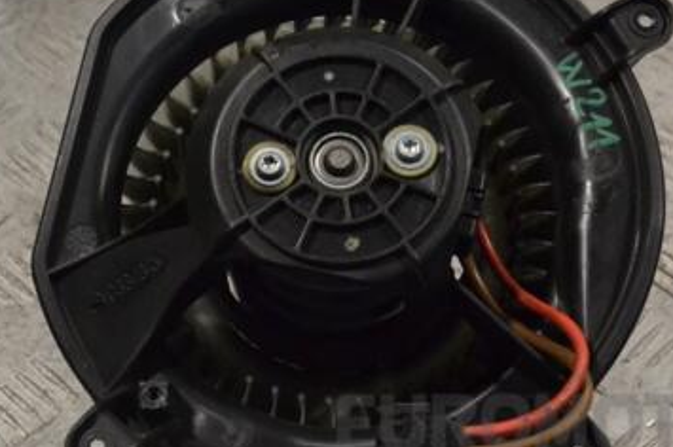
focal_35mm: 89
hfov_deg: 22.9
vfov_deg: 15.3
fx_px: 1659
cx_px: 301
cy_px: 170
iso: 3200
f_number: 9
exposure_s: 1/320
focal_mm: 35
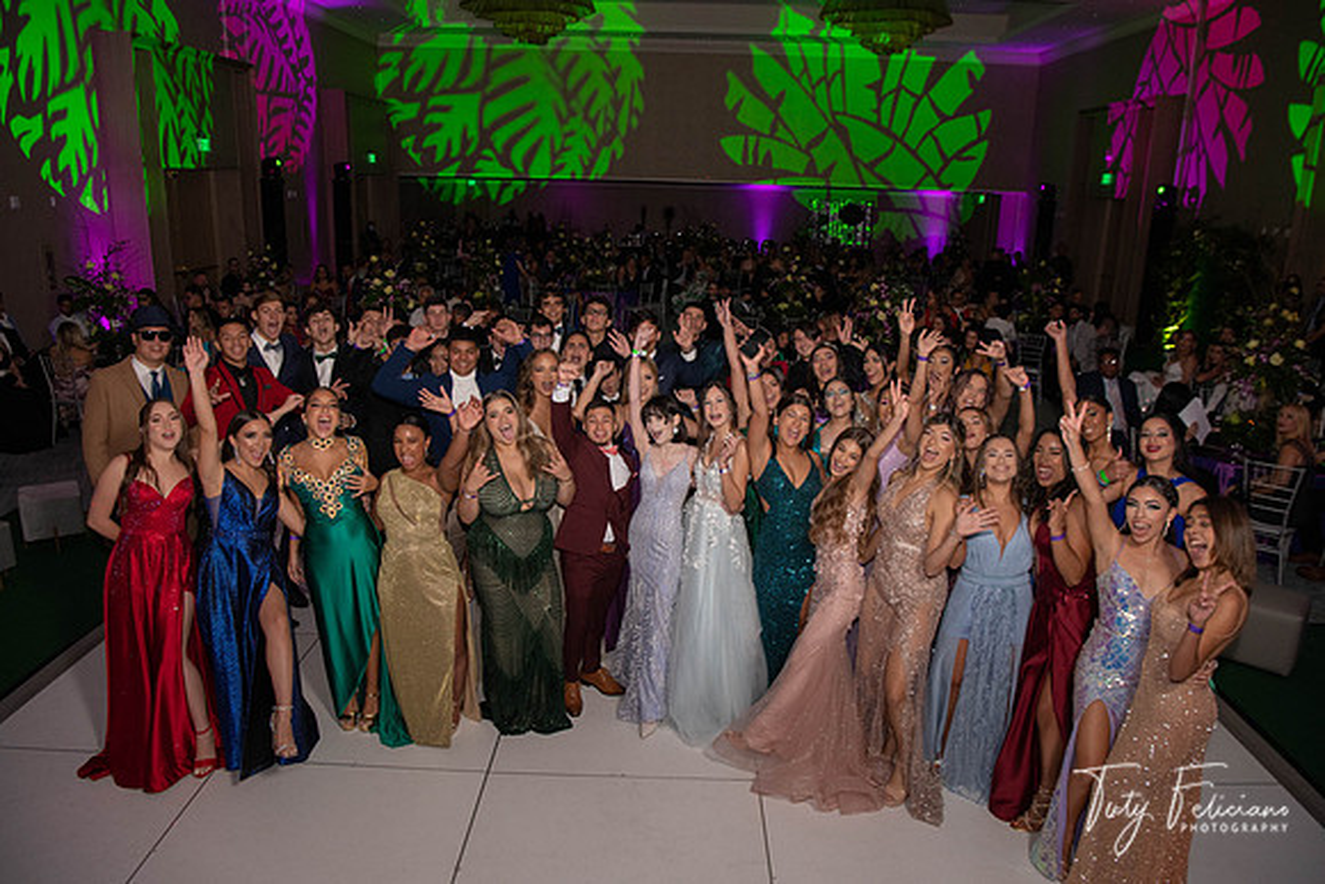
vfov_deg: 53.2
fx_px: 883
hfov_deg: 73.7
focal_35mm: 24
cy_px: 442
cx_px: 662
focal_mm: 24
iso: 1250
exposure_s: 1/125
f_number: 6.3
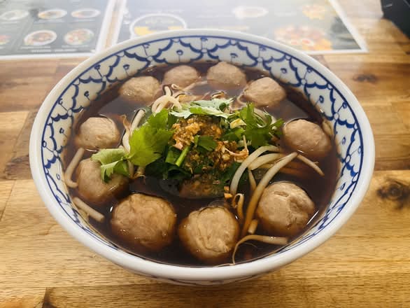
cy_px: 154
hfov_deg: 67.3
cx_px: 205
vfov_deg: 53.1
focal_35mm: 26
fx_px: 308
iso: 100
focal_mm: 5.1
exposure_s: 1/50
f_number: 1.6
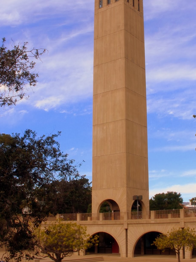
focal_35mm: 47
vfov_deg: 40.4
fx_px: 355
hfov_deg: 30.8
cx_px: 116
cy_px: 129
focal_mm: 6.3
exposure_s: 1/320
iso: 80
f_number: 5.6
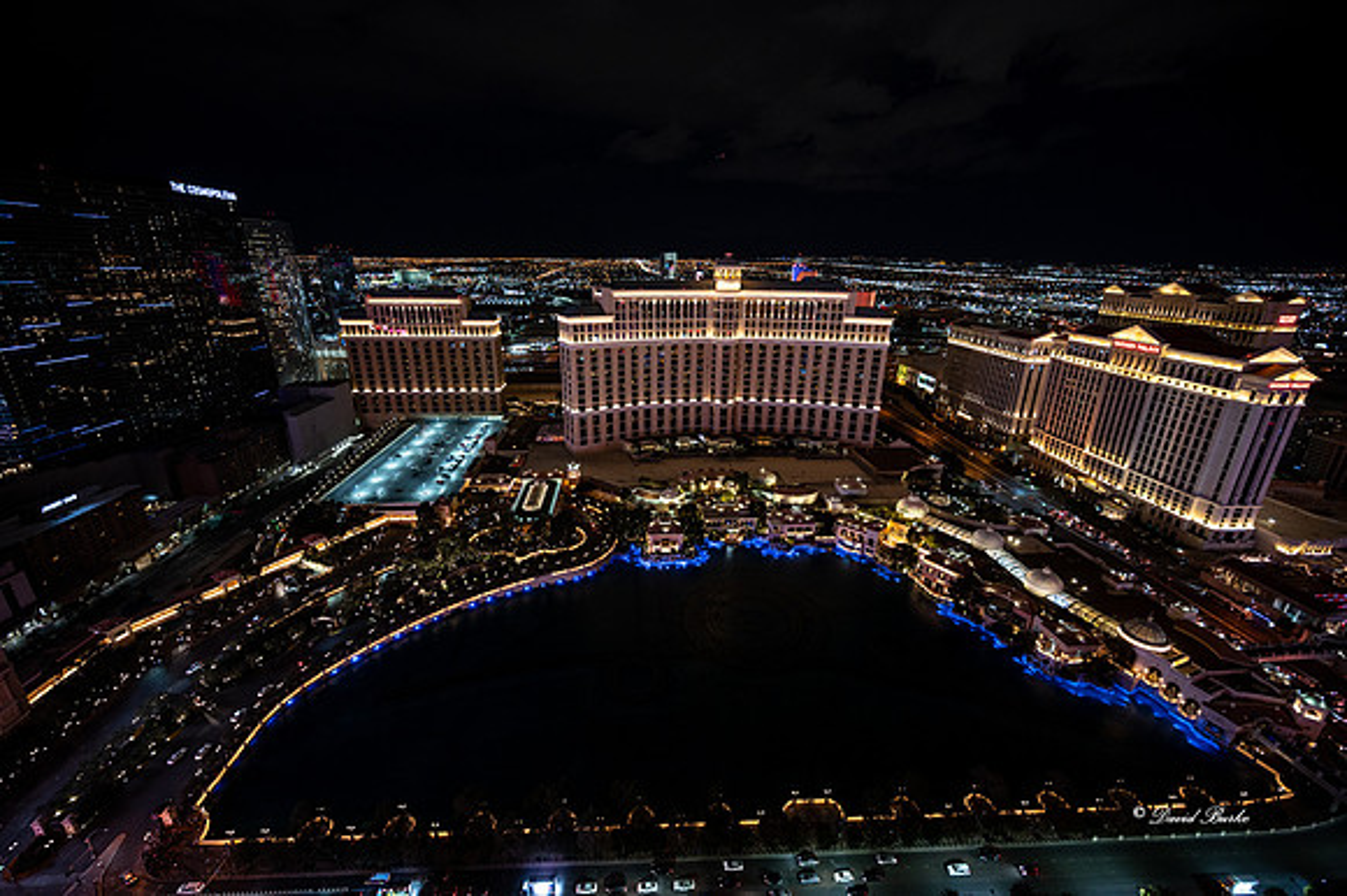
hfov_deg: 104.3
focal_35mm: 14
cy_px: 448
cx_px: 674
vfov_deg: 81.1
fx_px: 524
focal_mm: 14
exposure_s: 1/30
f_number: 4
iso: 1100
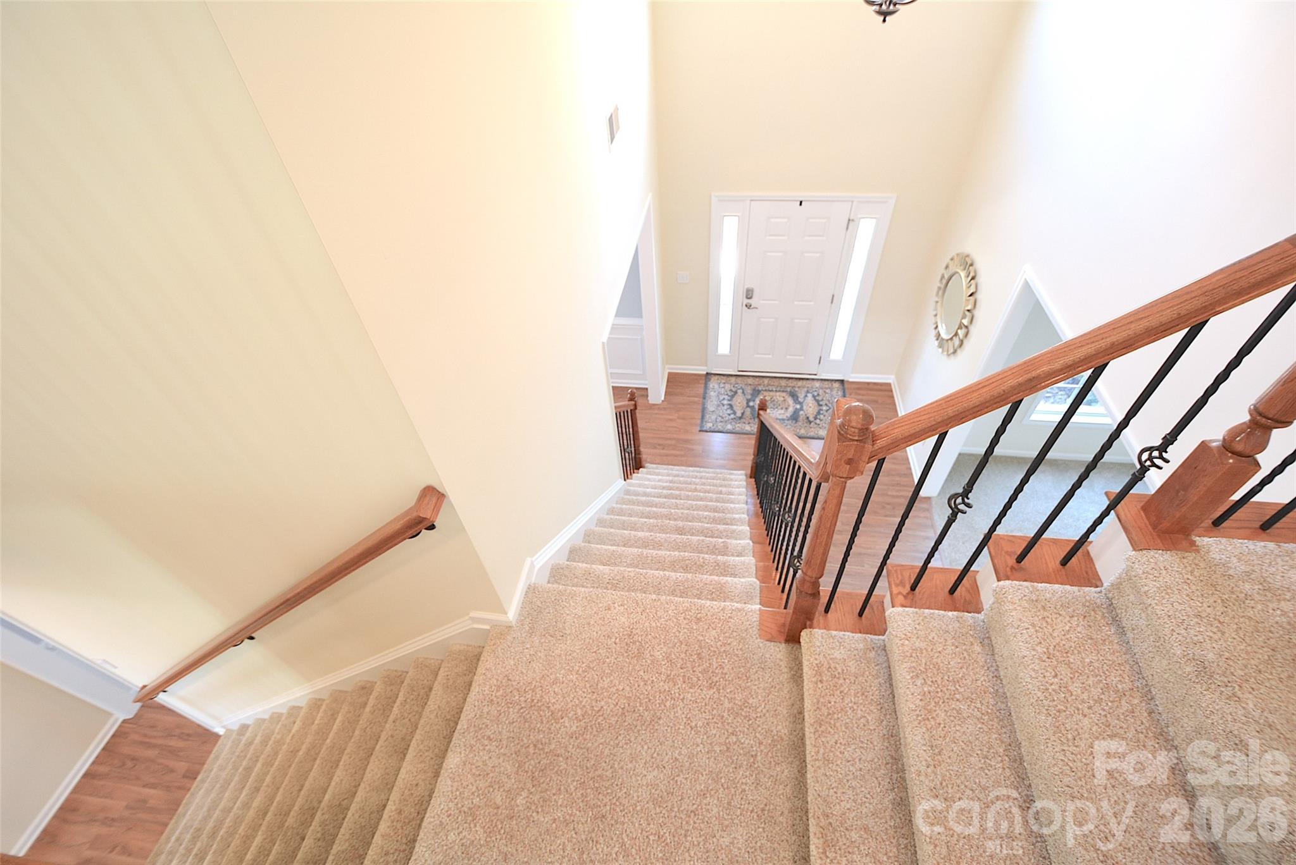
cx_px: 648
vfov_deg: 77.4
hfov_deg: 100.4
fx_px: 540
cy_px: 432
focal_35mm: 15
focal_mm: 10
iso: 500
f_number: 3.5
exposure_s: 1/50
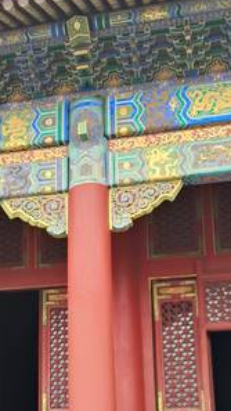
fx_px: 664
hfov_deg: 19.3
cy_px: 291
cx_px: 19
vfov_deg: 33.9
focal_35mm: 61
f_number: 1.8
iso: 80
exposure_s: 1/256
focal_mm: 4.84
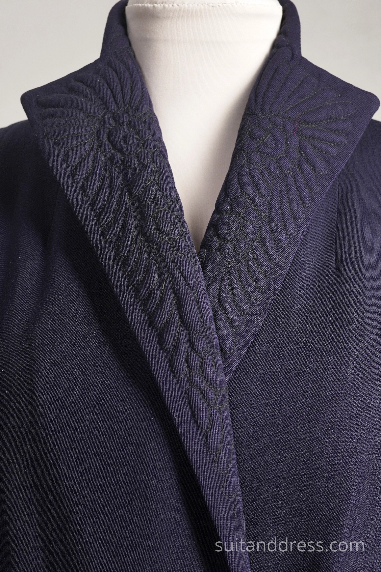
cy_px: 286
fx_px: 762
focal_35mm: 48
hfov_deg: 28.1
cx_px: 190
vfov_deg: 41.1
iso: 320
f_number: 7.1
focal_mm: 32
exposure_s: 1/30
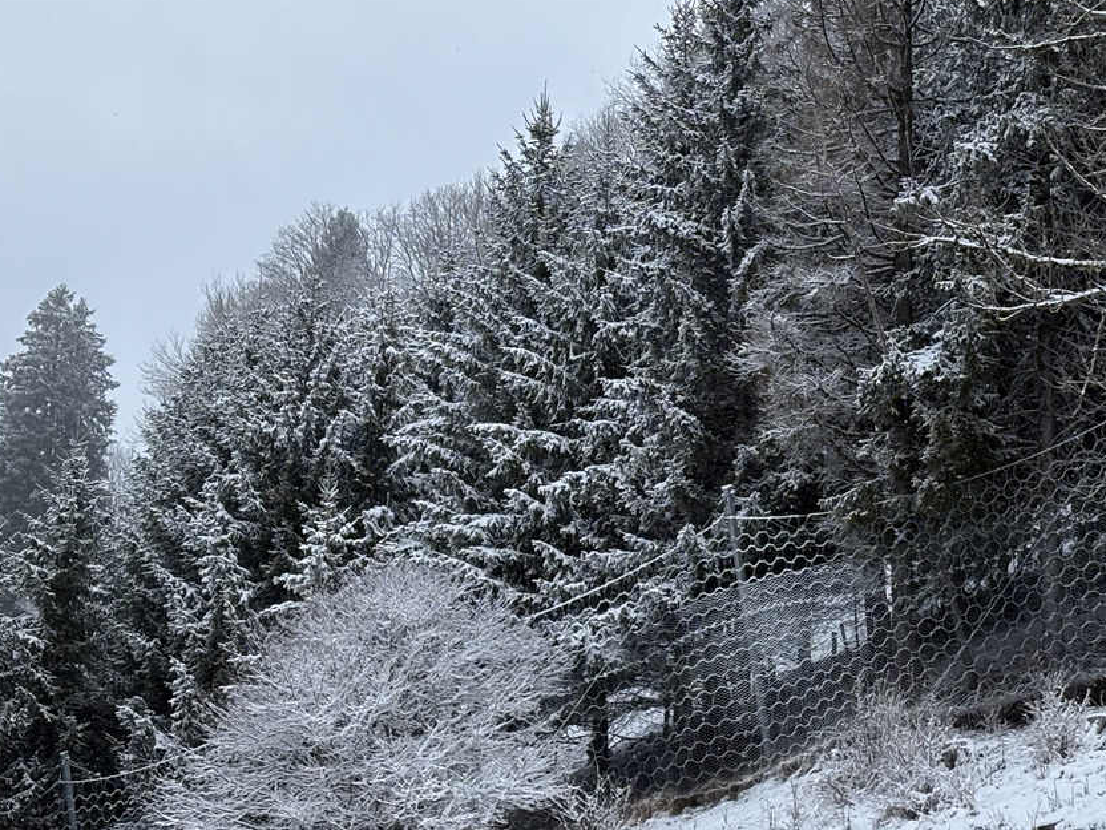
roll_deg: -0.5
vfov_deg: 14.8
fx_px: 3195
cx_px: 802
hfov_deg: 19.5
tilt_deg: +23.5
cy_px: 352
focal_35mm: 100
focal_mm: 5.96
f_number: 1.6
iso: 50
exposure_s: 1/946
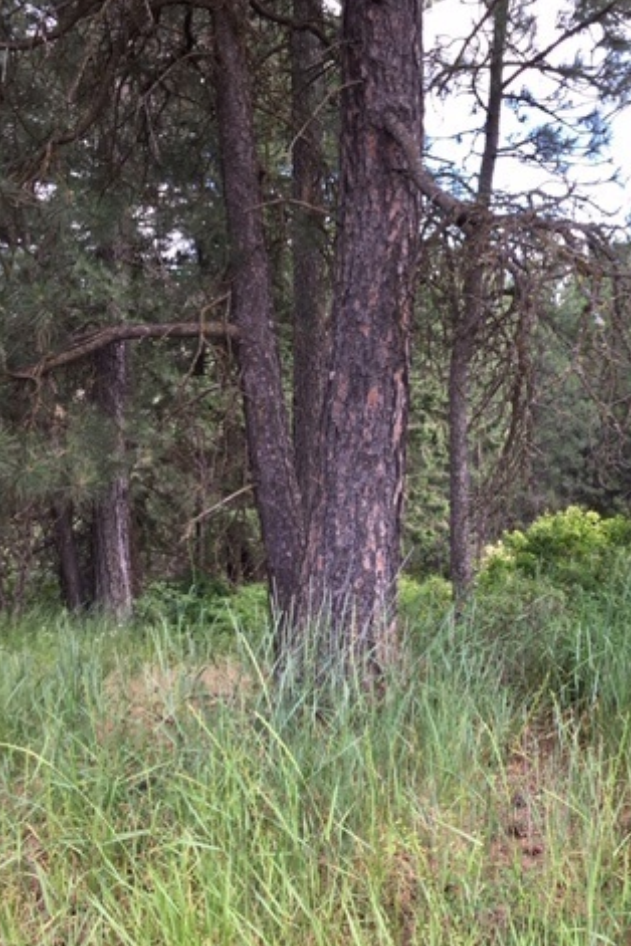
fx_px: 1078
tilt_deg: -3.6
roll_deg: -1.1
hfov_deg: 32.0
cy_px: 478
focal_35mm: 41
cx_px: 478
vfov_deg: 47.4
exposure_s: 1/120
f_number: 2.2
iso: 25
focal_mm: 4.15
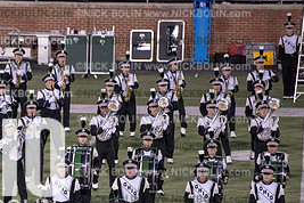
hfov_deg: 4.7
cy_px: 173
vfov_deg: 3.2
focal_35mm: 435
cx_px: -16
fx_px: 3673
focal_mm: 200
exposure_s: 1/1250
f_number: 3.2
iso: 5000
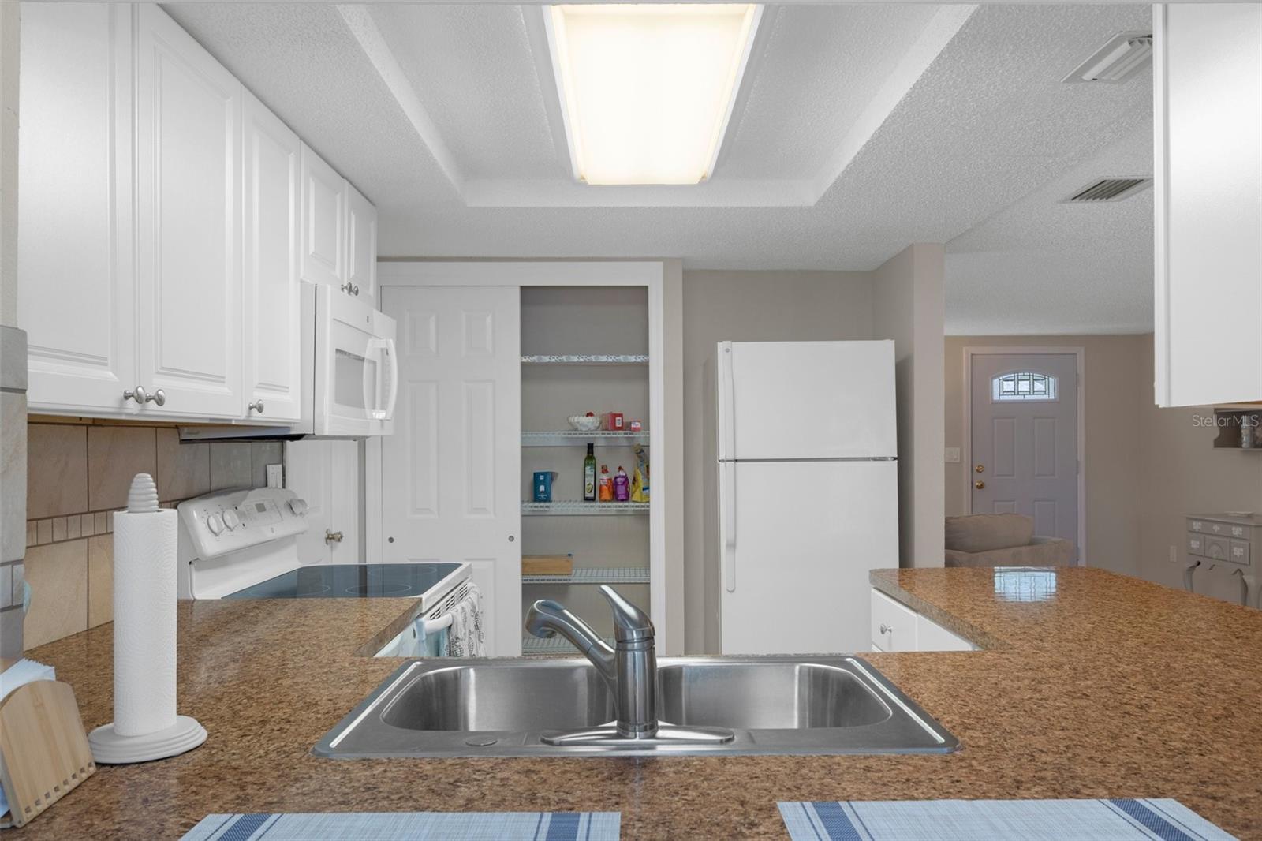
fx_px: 894
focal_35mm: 26
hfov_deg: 70.4
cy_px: 420
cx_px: 631
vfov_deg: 50.4
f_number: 8
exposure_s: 1/8
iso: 320
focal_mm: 17
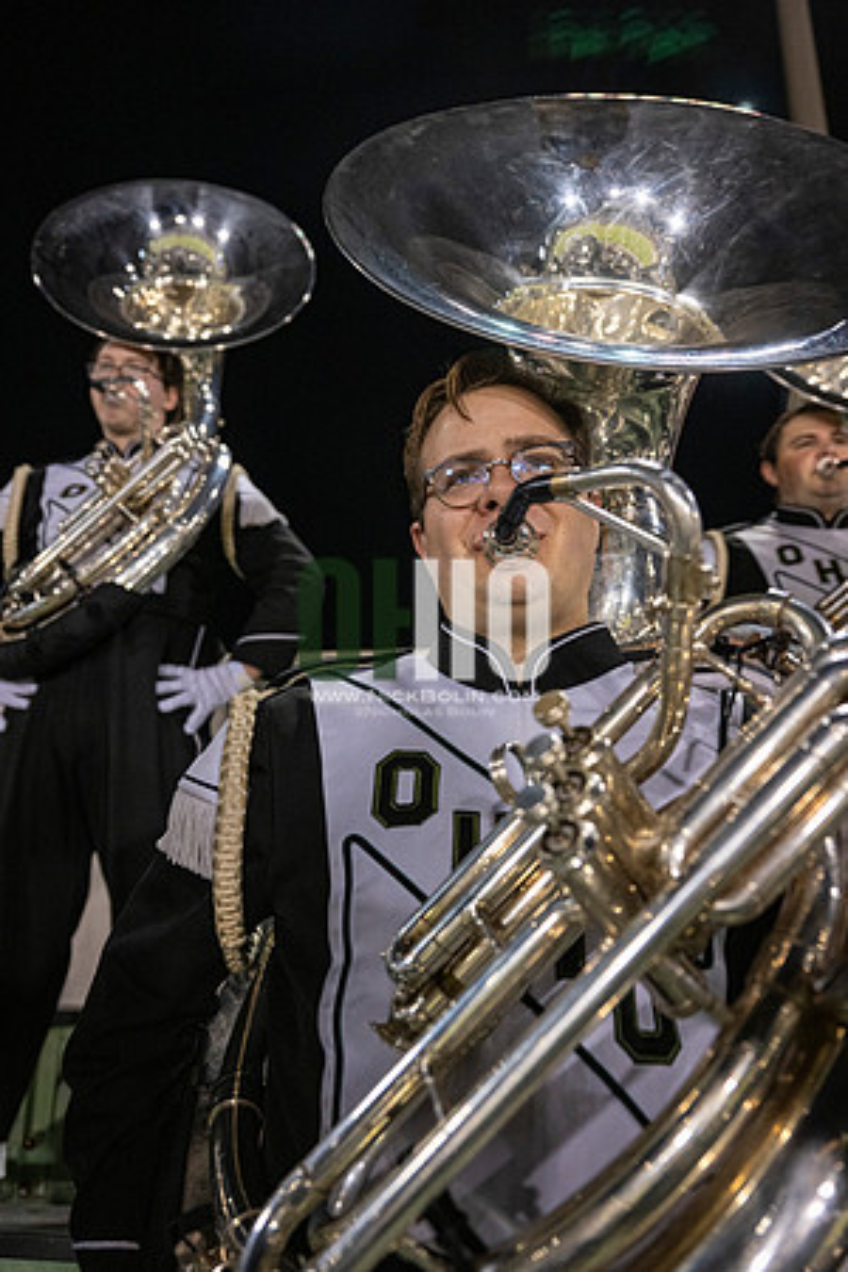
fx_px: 848
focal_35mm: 24
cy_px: 636
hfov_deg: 53.1
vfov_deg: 73.7
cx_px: 424
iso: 2000
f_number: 3.2
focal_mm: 24
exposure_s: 1/500
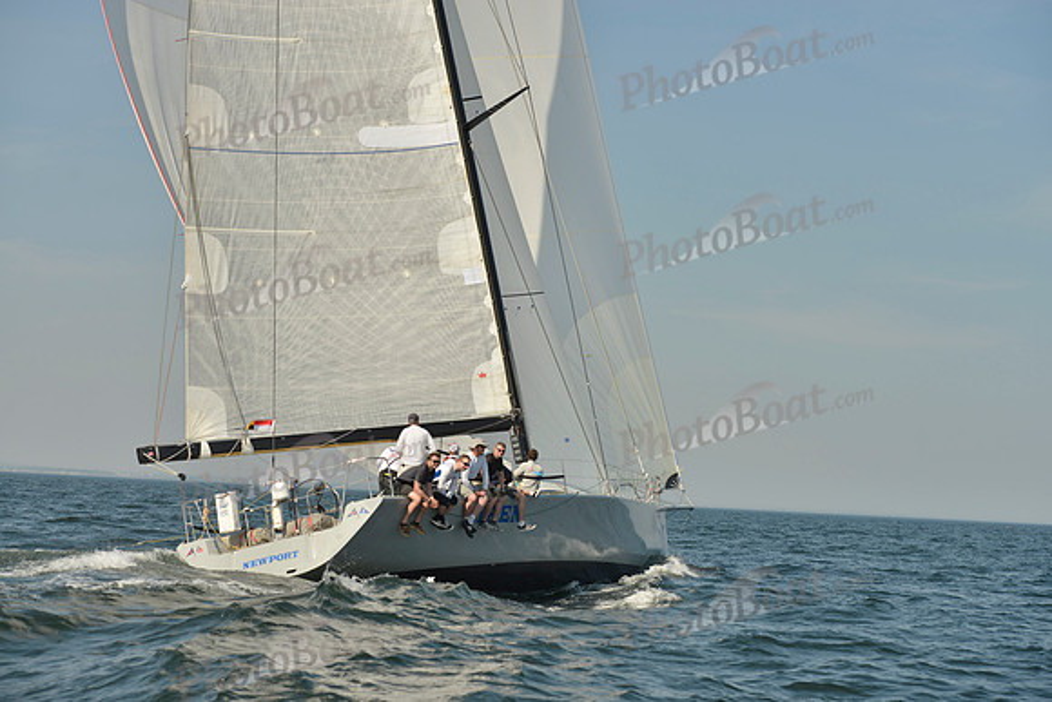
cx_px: 526
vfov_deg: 19.5
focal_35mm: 70
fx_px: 2046
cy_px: 351
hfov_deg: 28.8
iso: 200
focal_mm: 70
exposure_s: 1/1600
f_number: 7.1
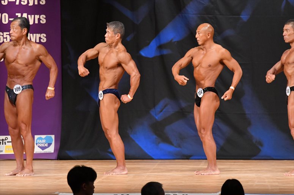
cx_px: 147
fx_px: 2204
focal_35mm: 270
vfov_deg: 5.1
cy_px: 98
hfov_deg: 7.6
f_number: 5.6
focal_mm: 180
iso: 6400
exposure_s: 1/400
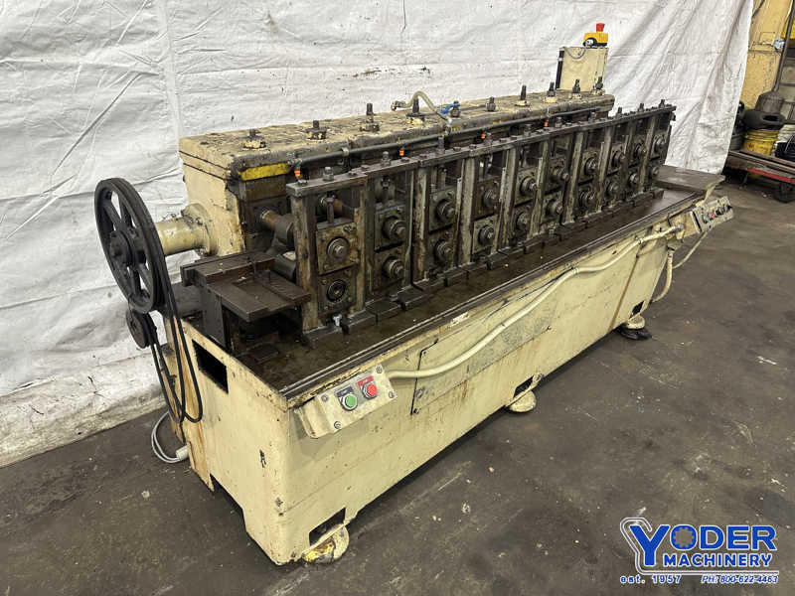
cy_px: 298
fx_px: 551
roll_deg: -2.9
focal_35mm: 24
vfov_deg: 56.8
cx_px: 398
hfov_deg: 71.6
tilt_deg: -26.6
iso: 160
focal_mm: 6.86
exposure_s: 1/60
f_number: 1.78
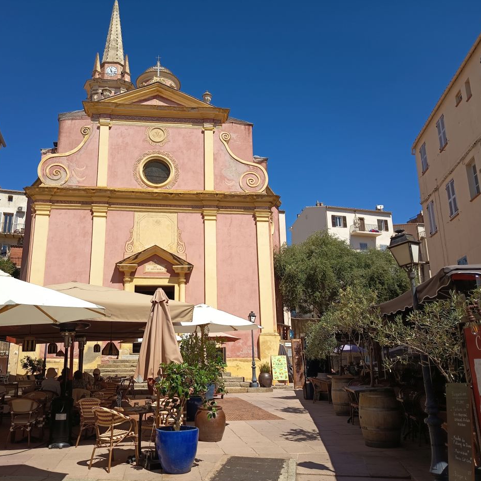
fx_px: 456
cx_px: 199
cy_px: 246
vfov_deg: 55.6
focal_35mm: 29
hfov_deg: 55.3
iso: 51
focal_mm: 5.24
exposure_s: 1/639
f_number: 1.7
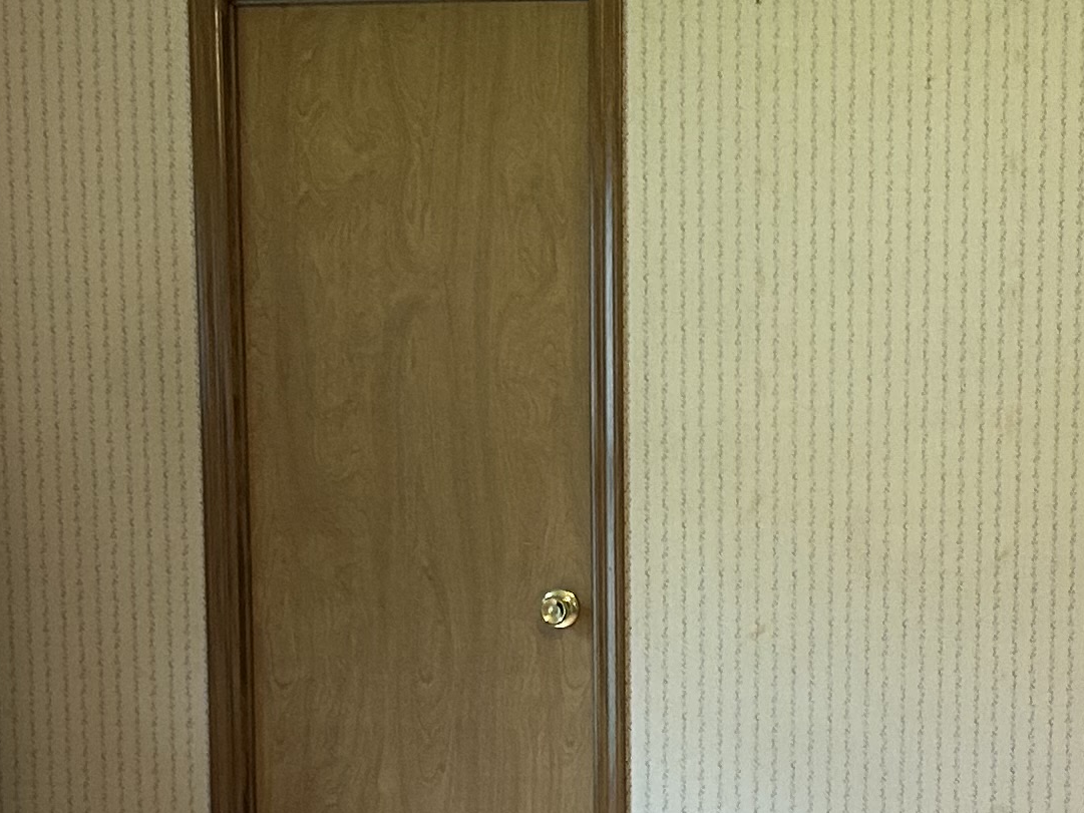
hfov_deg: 20.1
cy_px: 857
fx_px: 3038
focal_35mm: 97
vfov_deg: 14.9
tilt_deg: -8.2
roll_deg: -1.0
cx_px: 797
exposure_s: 1/60
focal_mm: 5.7
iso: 250
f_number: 1.5
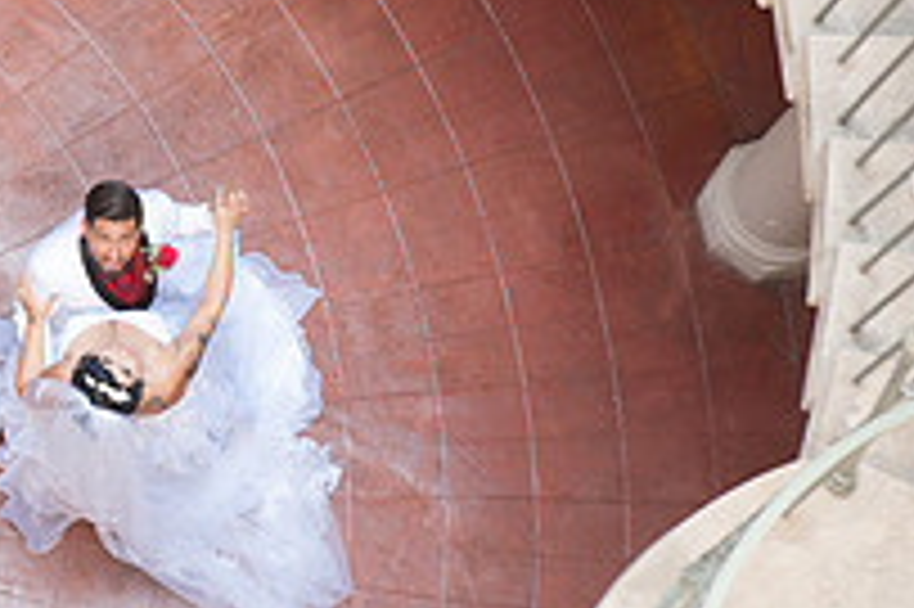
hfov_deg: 11.4
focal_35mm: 177
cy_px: 77
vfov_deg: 7.7
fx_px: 4490
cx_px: -153
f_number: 4
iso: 250
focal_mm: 62
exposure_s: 1/60
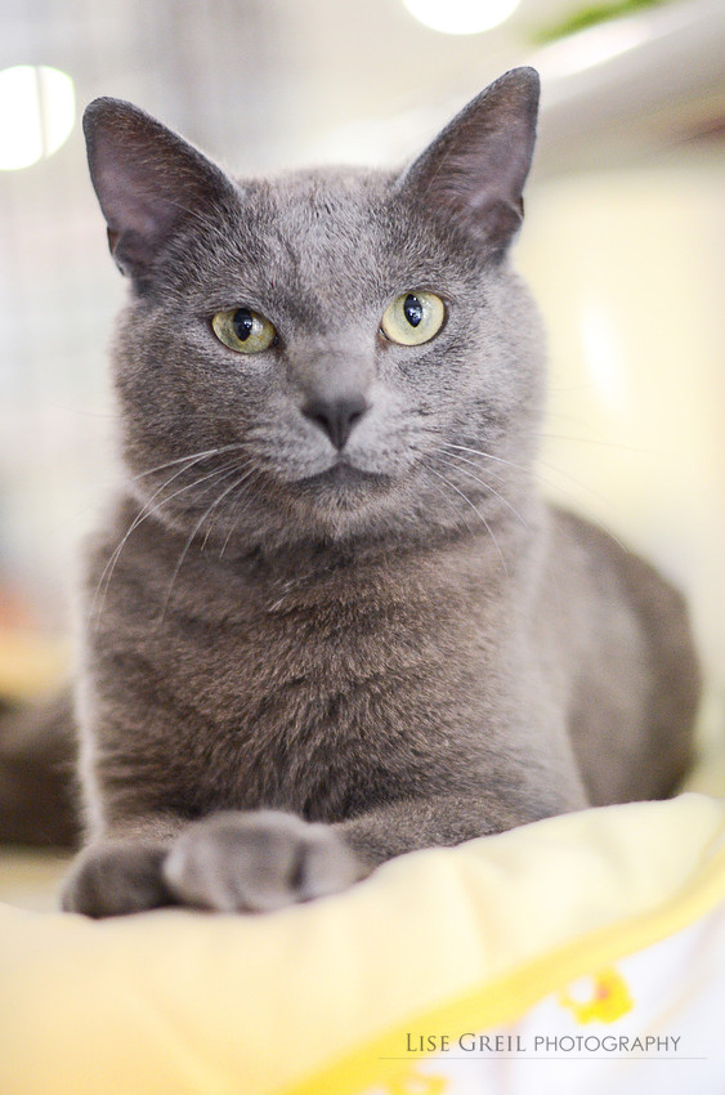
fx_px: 2276
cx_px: 362
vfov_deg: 27.0
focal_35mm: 75
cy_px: 548
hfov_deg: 18.1
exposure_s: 1/250
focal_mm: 50
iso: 1600
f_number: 1.4
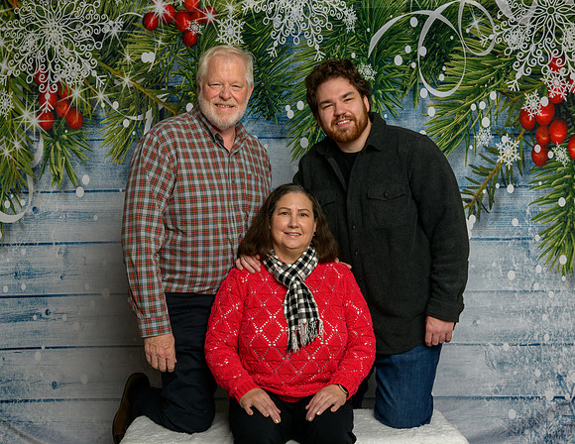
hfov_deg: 42.4
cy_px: 222
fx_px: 740
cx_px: 277
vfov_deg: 33.4
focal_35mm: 44
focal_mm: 40
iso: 400
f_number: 10
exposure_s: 1/125
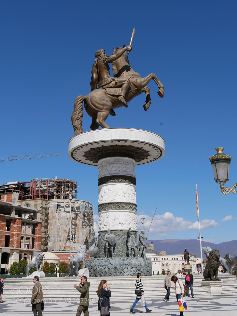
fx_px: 383
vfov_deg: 44.8
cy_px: 158
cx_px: 118
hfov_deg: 34.4
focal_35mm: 42
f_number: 9
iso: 200
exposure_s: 1/500
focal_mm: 21
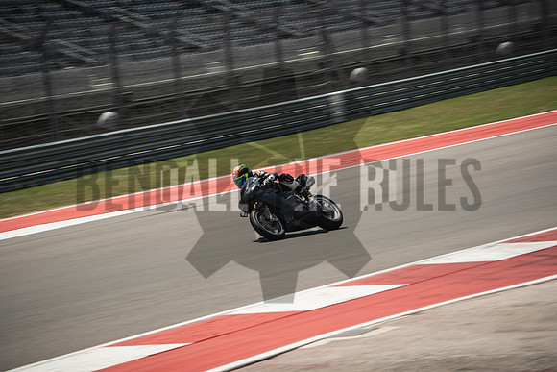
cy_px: 186
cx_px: 278
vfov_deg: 7.9
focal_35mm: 173
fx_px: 2677
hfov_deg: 11.9
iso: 125
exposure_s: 1/200
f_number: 7.1
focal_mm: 115.3
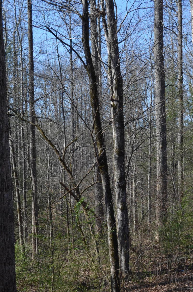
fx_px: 639
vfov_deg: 25.5
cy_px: 207
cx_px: 140
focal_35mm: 79
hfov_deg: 17.1
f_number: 6.3
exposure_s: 1/320
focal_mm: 32
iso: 200
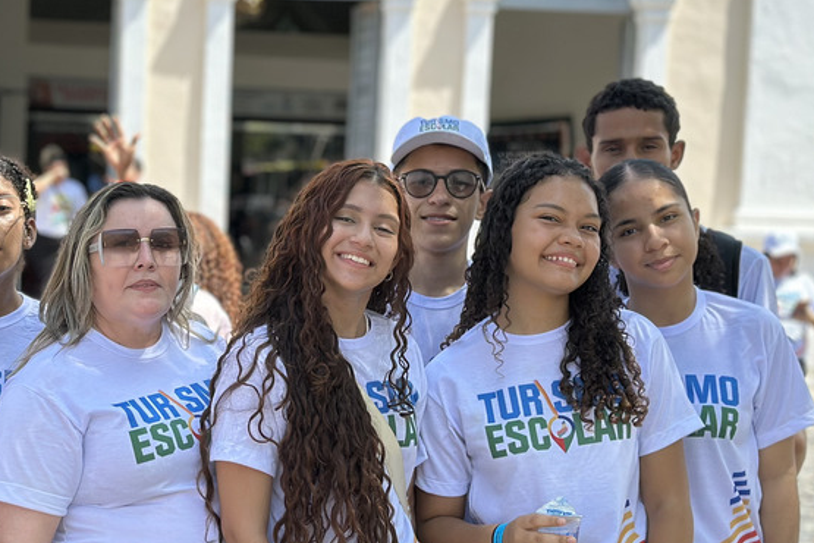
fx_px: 2035
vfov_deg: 15.2
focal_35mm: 90
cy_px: 352
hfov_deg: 22.4
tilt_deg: -3.0
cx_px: 208
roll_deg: -1.6
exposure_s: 1/1815
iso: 80
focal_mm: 6.86
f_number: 1.78
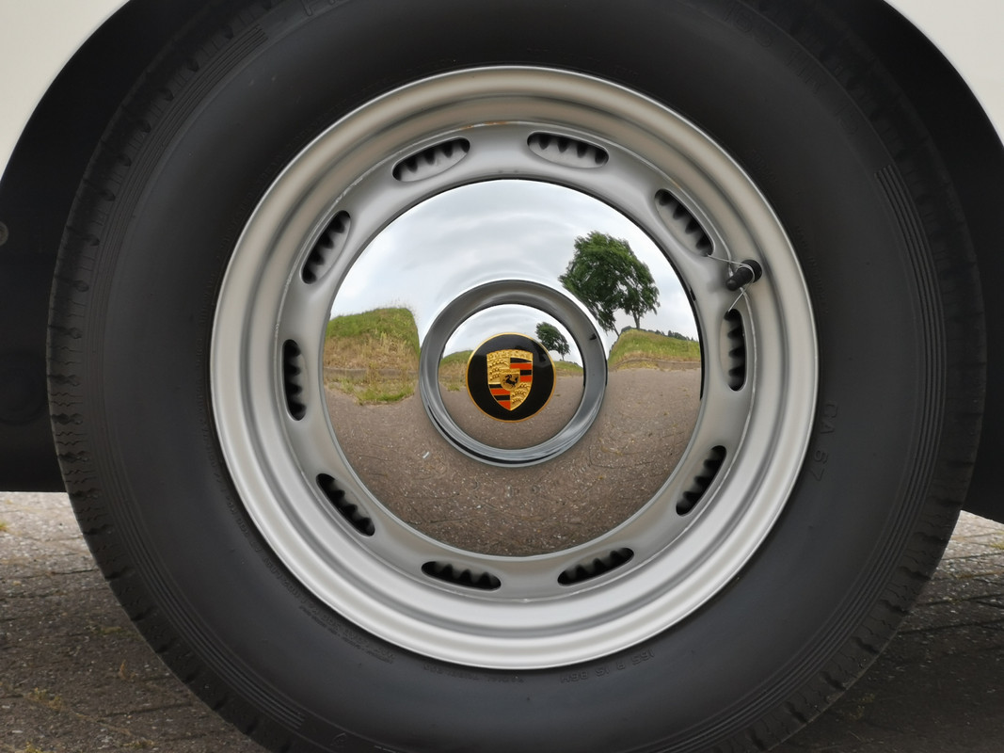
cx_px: 502
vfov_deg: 15.1
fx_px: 2842
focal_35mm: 98
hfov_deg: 20.0
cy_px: 376
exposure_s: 1/375
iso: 50
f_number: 2.4
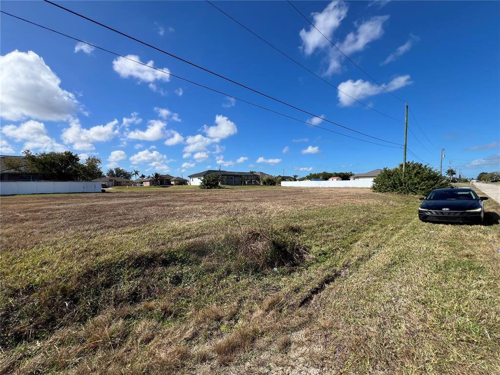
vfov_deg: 89.9
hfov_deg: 106.2
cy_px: 188
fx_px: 188
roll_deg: +1.7
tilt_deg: -0.4
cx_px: 250
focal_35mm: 13
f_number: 1.8
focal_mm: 1.57
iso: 32
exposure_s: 1/2053
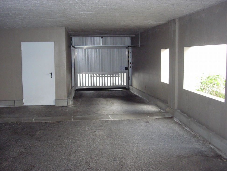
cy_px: 87
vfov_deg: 36.8
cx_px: 113
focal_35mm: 39
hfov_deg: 47.9
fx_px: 256
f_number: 2.8
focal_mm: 7.8
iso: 200
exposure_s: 1/80.6
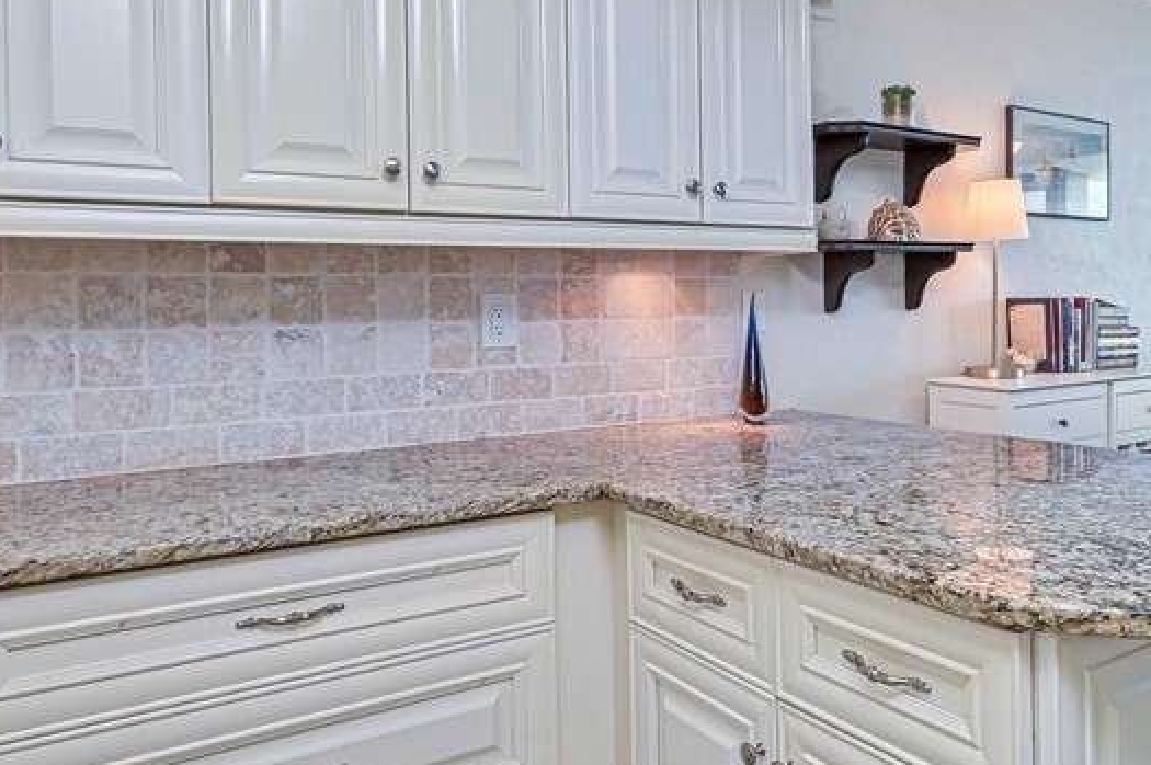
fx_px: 926
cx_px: 747
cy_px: 310
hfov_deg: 62.5
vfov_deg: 44.7
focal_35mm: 29
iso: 800
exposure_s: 1/100
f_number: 6.3
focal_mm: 14
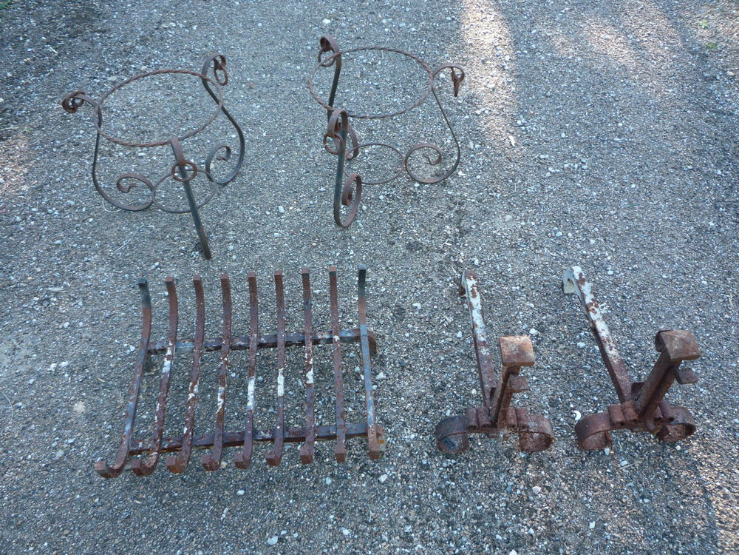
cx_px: 370
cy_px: 278
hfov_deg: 60.0
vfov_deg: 46.8
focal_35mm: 30
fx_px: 640
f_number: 3.3
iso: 100
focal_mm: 5.2
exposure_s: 1/40
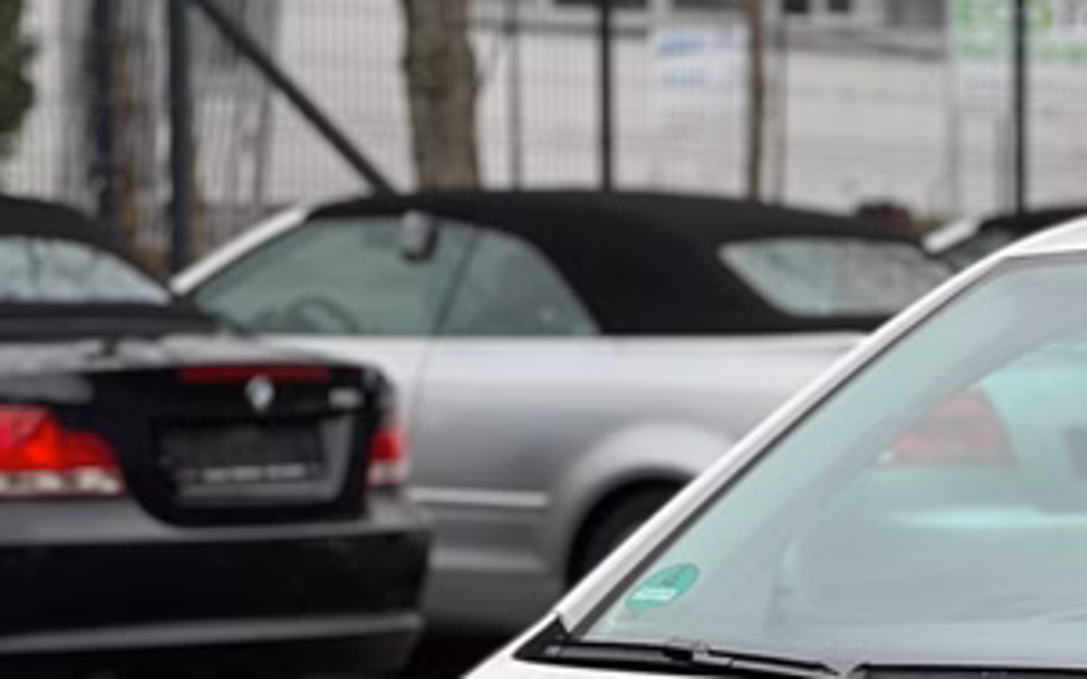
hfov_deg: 9.5
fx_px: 6427
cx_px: 1398
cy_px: 1026
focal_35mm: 217
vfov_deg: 6.0
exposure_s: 1/121
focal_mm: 9
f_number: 2.8
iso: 50
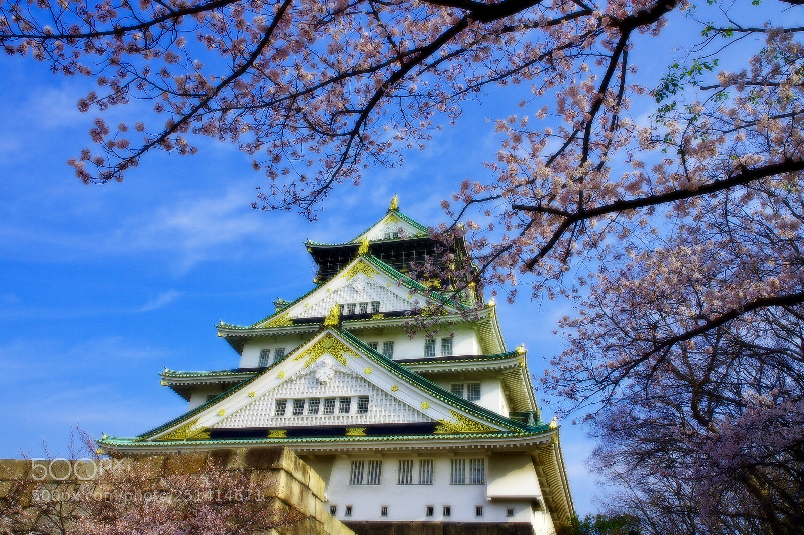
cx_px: 402
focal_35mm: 31
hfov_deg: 60.3
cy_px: 268
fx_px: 692
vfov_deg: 42.3
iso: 100
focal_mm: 21
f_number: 16
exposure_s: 1/100
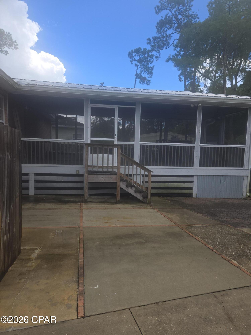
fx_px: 222
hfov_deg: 58.9
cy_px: 168
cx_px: 126
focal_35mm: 23
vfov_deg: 73.9
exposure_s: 1/1047
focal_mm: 5.4
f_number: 1.8
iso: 25
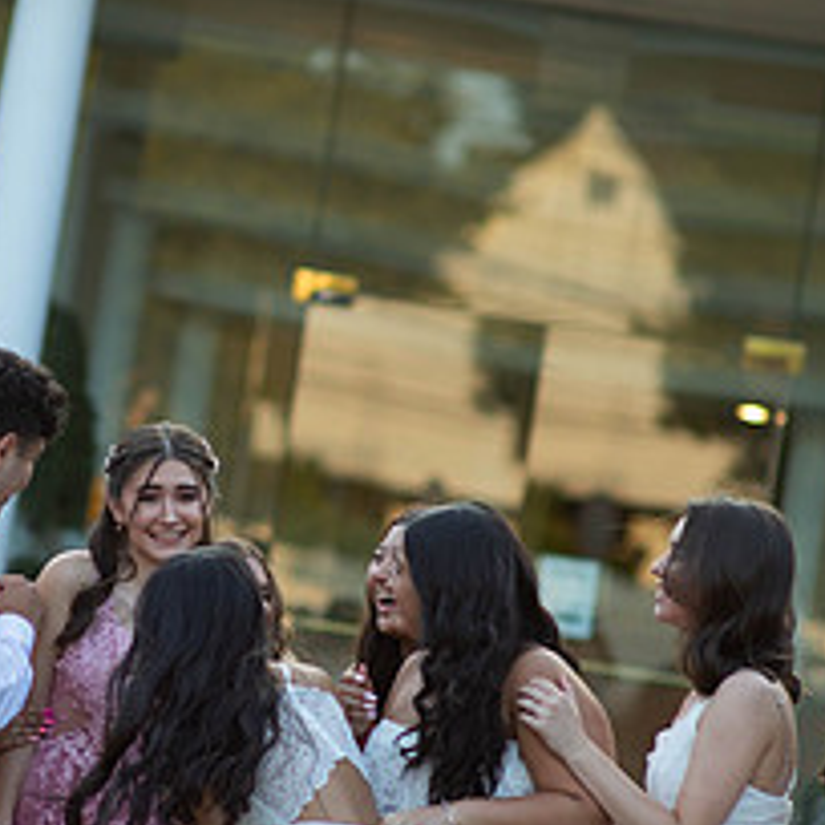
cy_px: 611
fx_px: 5528
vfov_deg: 8.5
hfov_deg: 8.5
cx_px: 210
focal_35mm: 205
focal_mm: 85
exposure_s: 1/1000
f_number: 2
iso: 250
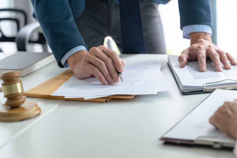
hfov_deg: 20.8
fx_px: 645
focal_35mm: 98
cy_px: 103
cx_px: 144
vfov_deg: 13.9
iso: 500
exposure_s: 1/160
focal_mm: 75
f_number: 2.8
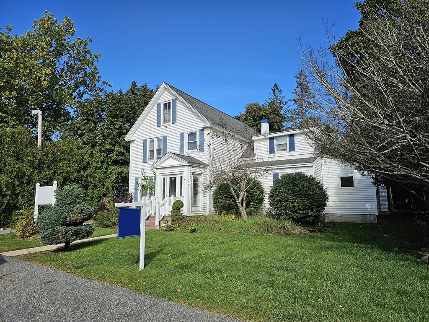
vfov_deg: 58.9
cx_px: 214
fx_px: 285
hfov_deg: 73.9
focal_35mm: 23
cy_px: 161
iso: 16
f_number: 1.7
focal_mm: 6.3
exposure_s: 1/1314
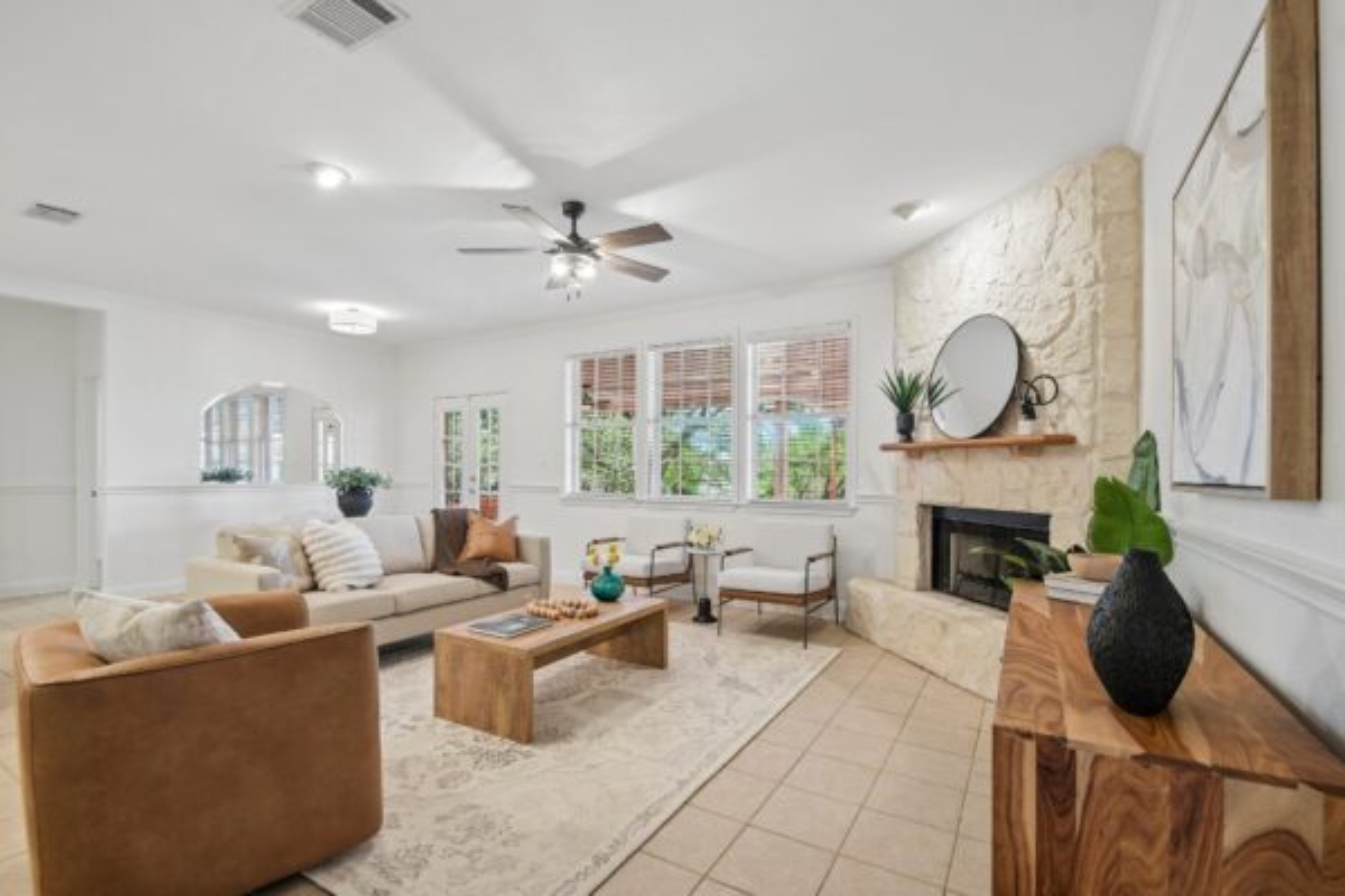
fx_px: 560
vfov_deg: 77.3
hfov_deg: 100.4
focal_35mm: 15
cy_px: 448
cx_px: 672
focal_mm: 10
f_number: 8
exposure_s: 1/5
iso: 400
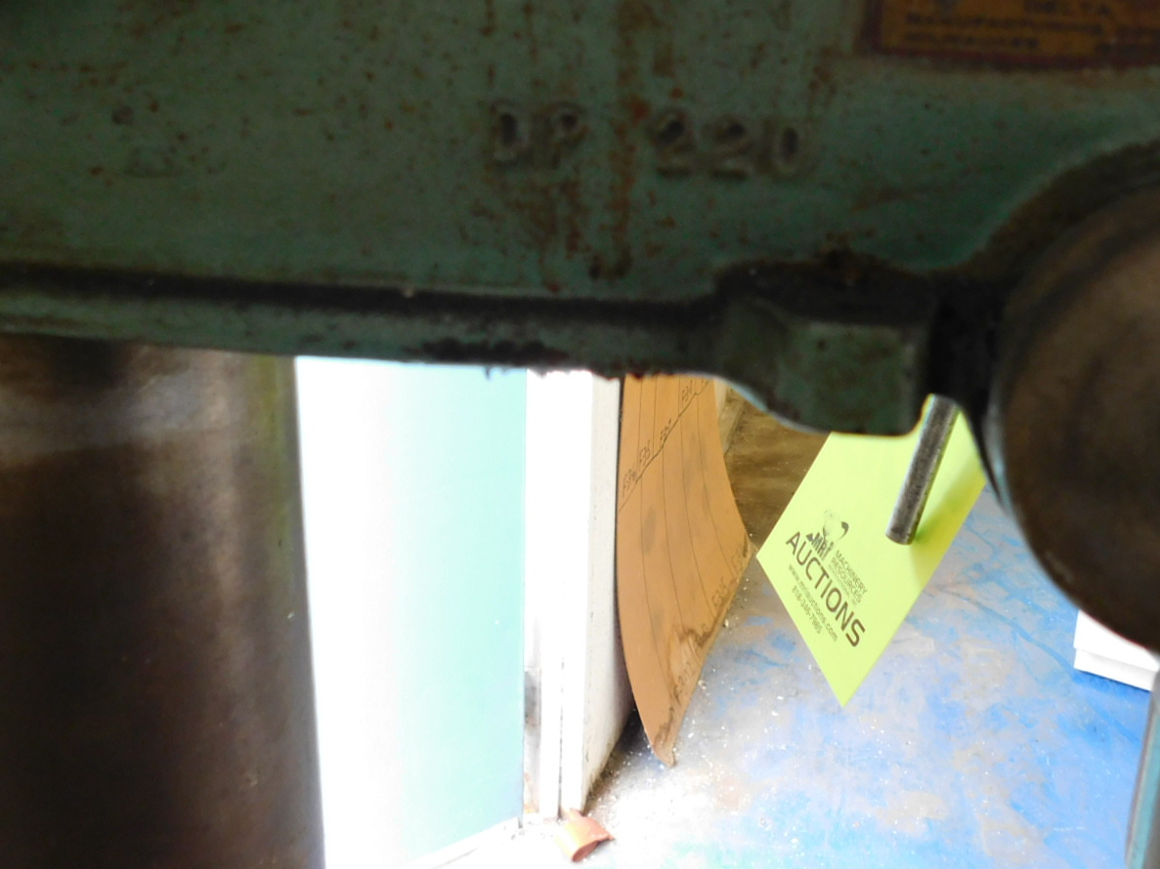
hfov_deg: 57.9
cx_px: 692
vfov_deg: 44.9
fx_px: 1039
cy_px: 301
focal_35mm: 31
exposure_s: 1/30
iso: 280
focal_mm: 4
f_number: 3
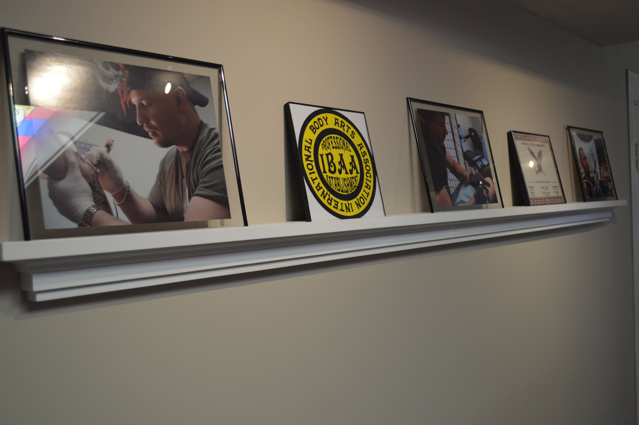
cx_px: 320
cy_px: 212
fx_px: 638
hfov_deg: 53.2
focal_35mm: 36
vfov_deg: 36.8
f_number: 4
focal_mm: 24
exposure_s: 1/50
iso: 400
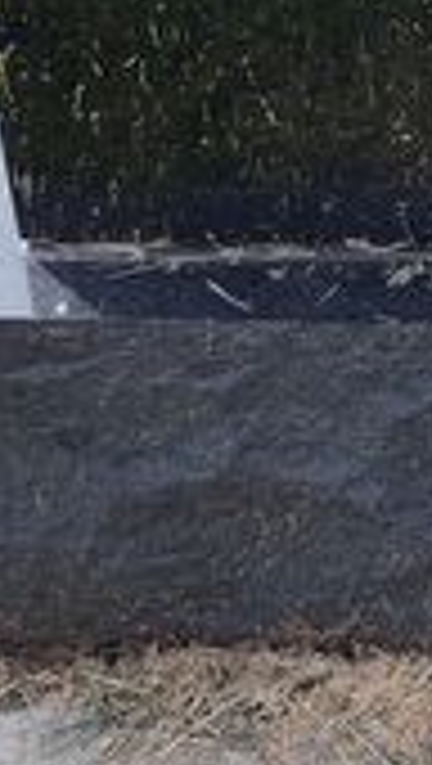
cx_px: 1179
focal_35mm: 118
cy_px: -364
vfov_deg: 16.6
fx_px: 2396
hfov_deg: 8.9
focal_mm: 5.56
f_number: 1.8
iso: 100
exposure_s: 1/982
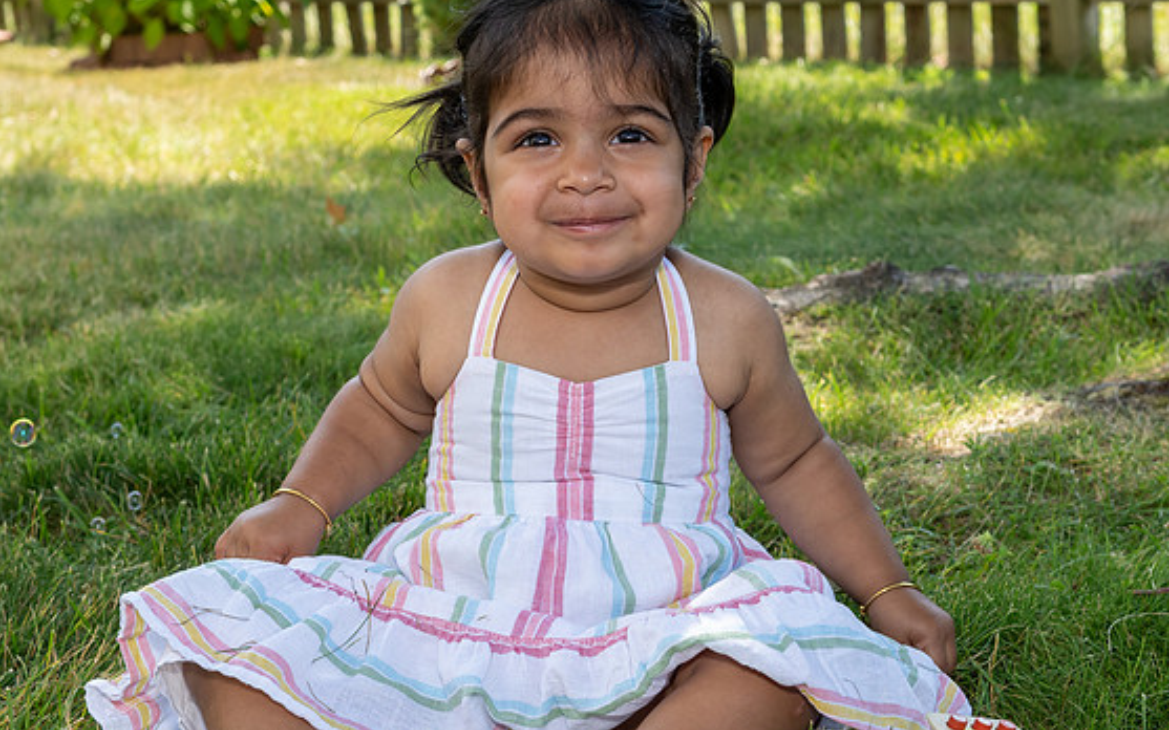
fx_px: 2357
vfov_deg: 17.6
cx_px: 650
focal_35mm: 74
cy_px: 320
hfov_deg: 27.8
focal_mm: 38
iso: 280
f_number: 5.6
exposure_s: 1/250
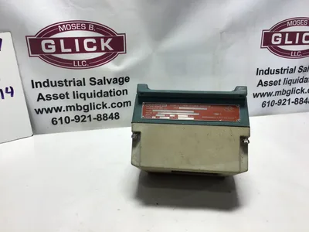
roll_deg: +1.4
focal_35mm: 31
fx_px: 277
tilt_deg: -22.7
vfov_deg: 45.4
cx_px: 154
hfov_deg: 58.4
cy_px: 116
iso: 25
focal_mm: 3.3
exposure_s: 1/120
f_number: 2.4
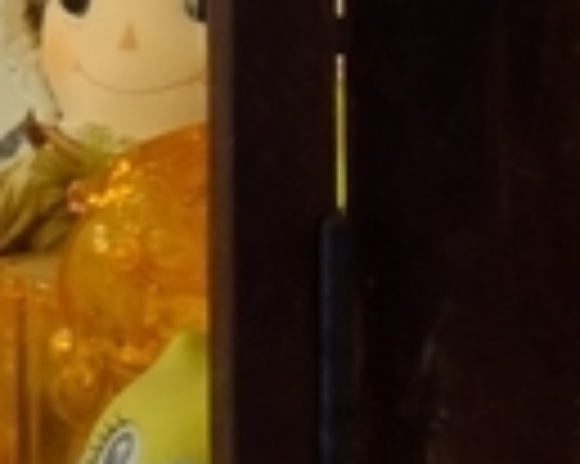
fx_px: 7925
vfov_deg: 3.3
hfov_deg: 4.2
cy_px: -905
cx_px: 58
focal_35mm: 462
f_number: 7.1
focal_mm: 35
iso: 3200
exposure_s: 1/27
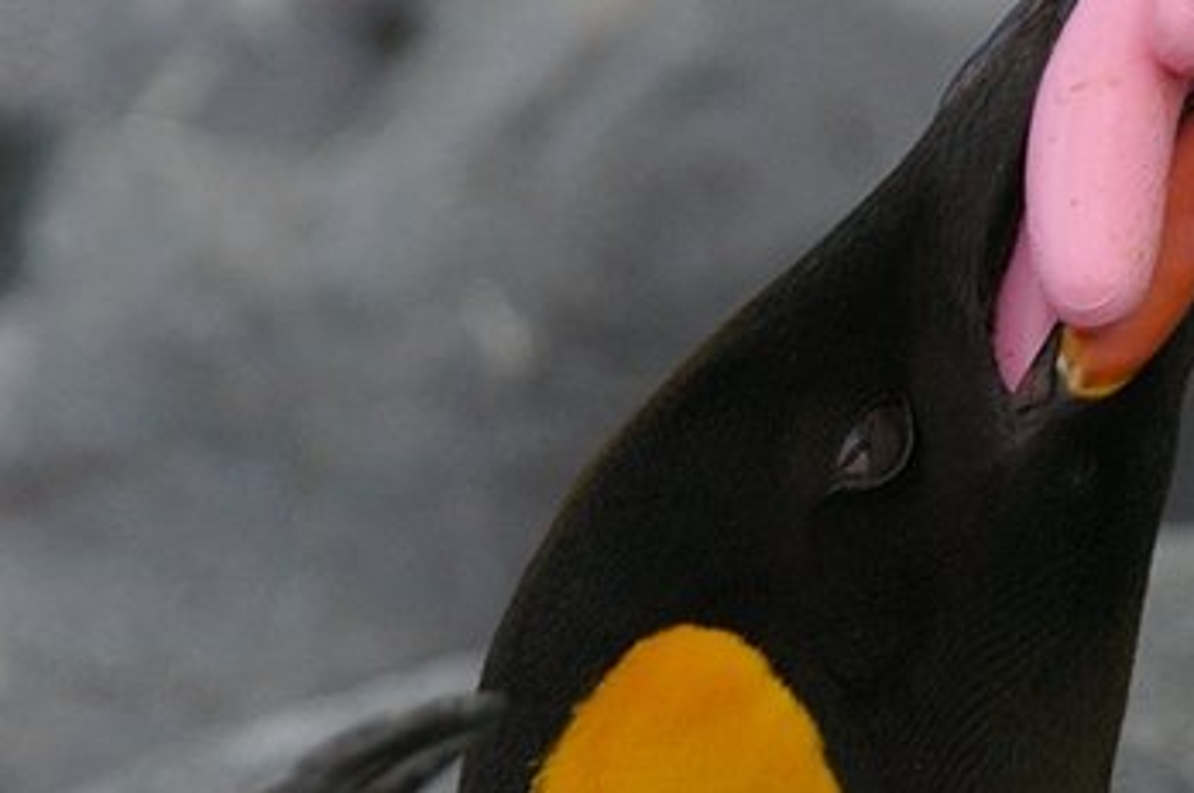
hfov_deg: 3.3
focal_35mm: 621
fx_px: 20568
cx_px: 823
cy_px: 280
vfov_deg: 2.2
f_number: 7.1
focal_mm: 180
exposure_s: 1/400
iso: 800
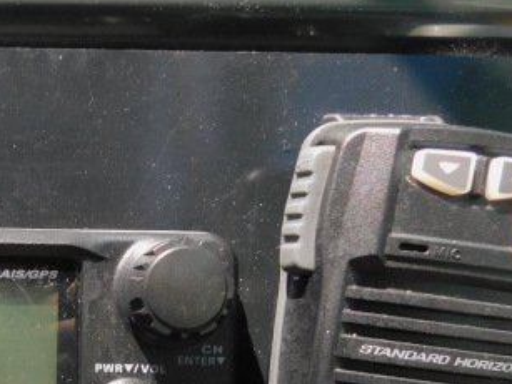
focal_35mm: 60
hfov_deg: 29.5
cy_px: 417
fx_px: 887
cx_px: -32
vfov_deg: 23.0
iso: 125
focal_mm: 4
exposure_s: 1/400
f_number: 3
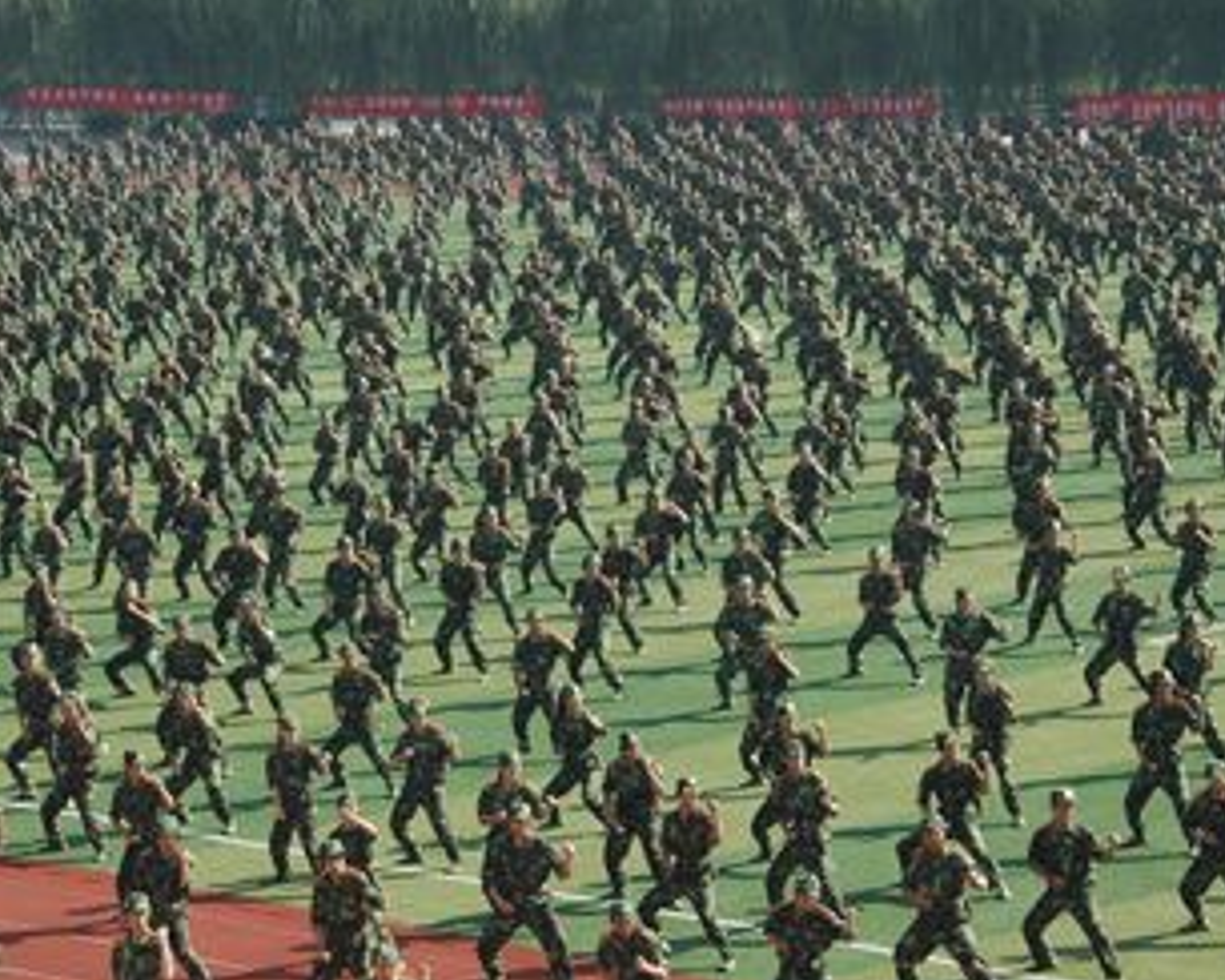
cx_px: 454
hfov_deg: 15.0
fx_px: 4641
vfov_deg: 12.1
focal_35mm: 128
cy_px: 548
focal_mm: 66
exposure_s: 1/250
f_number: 8
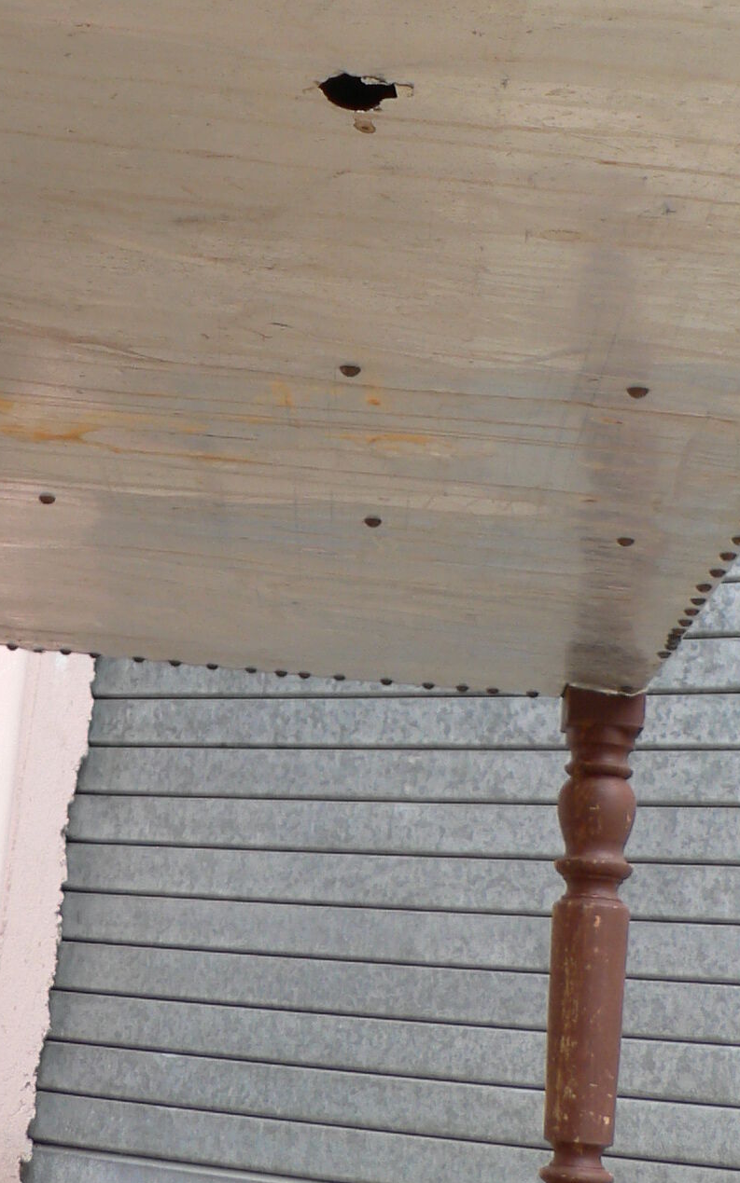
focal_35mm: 77
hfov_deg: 16.8
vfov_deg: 25.9
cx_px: 168
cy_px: 103
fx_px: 2485
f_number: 2.8
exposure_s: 1/200
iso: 80
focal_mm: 6
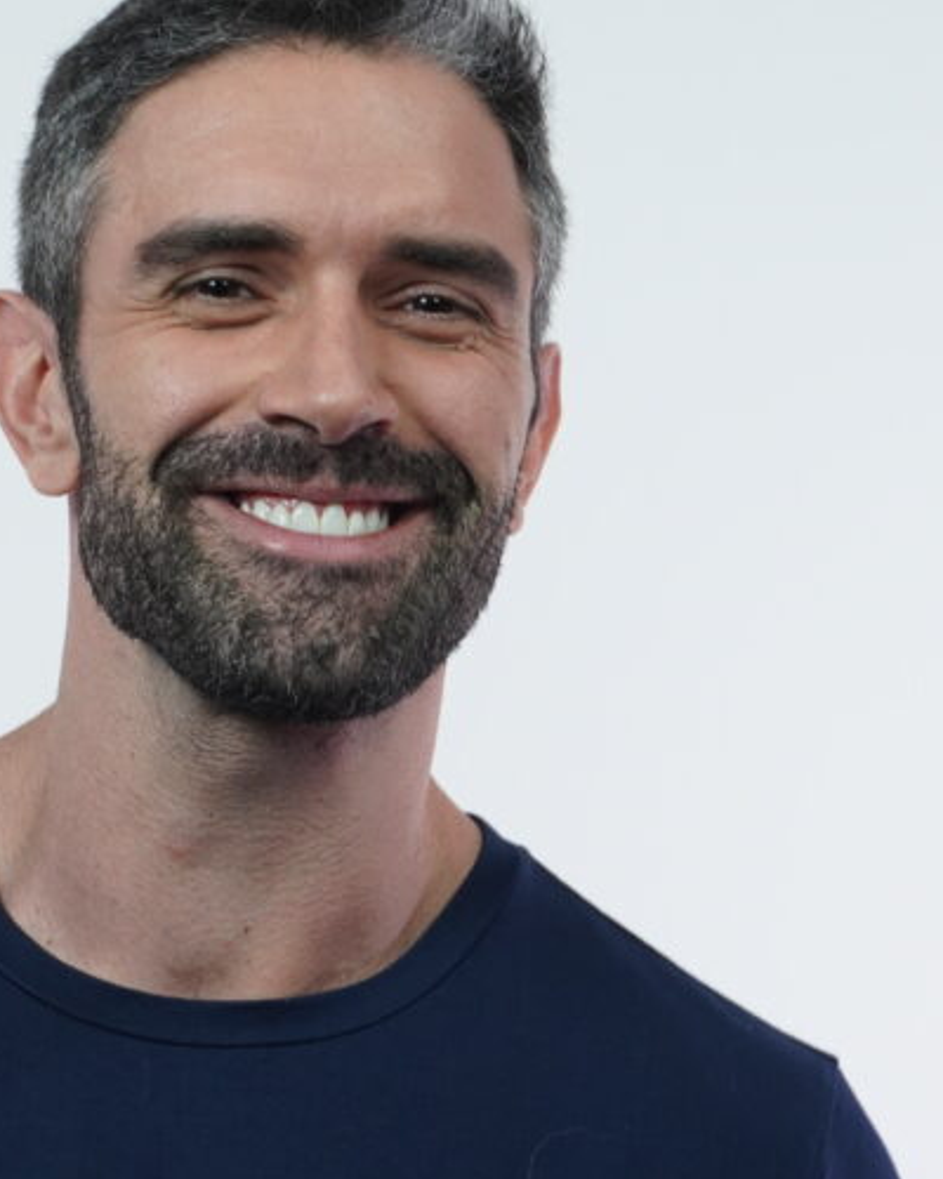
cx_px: 285
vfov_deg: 15.9
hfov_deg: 12.7
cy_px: 614
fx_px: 4221
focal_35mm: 121
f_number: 5.6
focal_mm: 42
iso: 800
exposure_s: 1/100
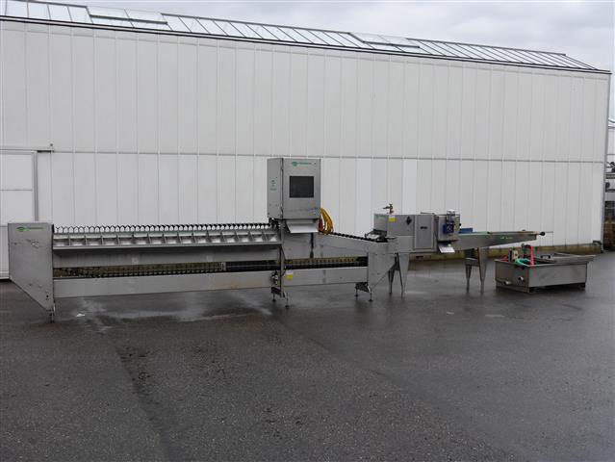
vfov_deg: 36.0
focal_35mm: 40
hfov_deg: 46.8
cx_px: 308
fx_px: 711
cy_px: 231
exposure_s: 1/200
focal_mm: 20
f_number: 5.6
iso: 160
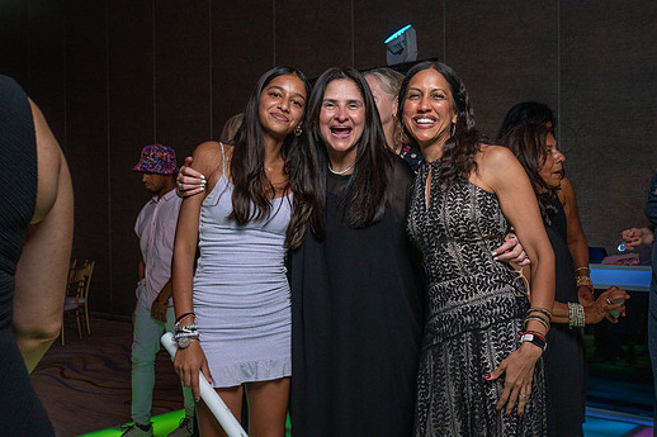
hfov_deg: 47.4
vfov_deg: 32.6
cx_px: 354
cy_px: 233
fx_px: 748
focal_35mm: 41
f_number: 5.6
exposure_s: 1/200
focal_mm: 32
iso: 2000
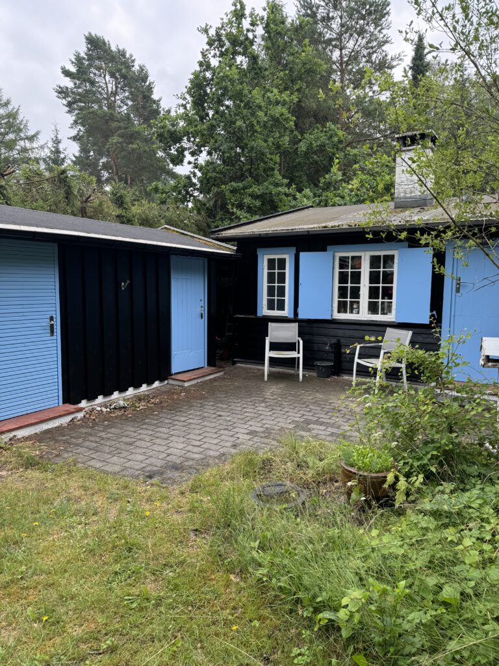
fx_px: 461
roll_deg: -0.6
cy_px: 333
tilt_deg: -4.4
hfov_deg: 56.8
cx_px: 250
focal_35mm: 24
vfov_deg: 71.6
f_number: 1.78
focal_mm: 6.76
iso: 80
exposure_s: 1/535
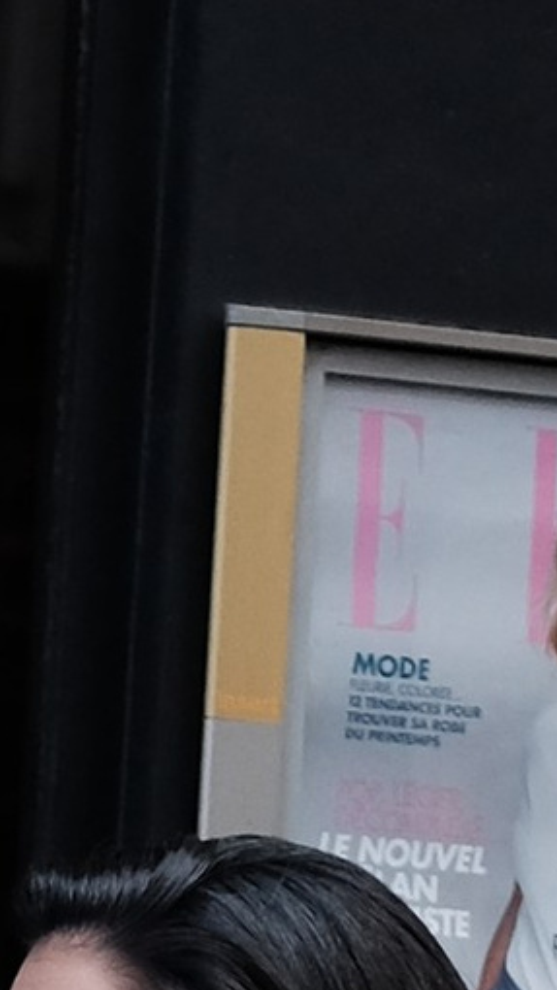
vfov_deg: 5.0
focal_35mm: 418
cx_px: -256
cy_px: 2572
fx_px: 10972
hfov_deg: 2.9
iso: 800
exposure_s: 1/2000
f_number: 2
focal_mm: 35
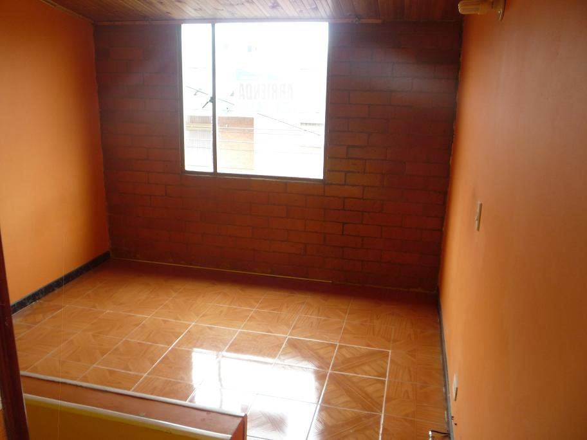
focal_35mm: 30
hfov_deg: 60.0
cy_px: 220
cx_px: 294
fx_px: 509
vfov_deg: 46.8
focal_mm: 5.2
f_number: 3.3
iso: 160
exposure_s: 1/30
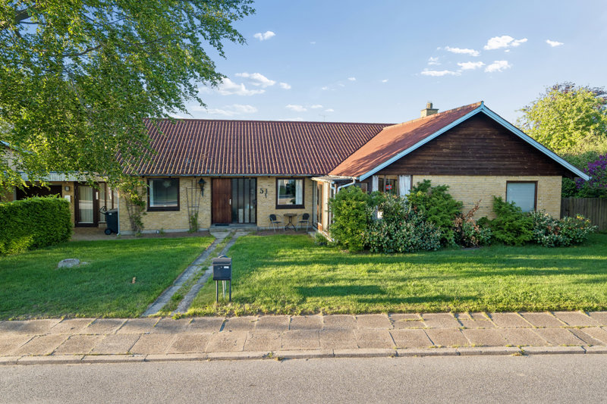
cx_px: 304
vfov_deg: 59.5
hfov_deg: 81.2
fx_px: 354
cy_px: 202
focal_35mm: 21
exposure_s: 1/160
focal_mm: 21
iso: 200
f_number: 5.6
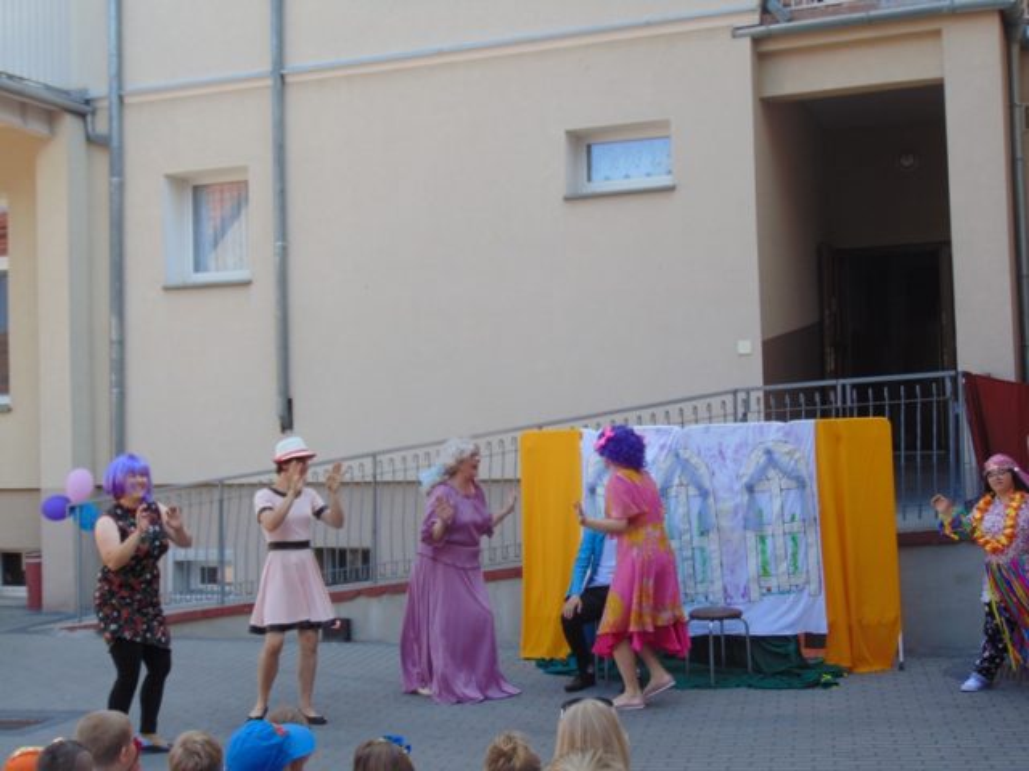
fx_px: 1486
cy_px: 386
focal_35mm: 50
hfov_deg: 38.2
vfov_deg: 29.1
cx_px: 514
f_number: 3.5
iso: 80
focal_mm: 9
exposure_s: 1/200
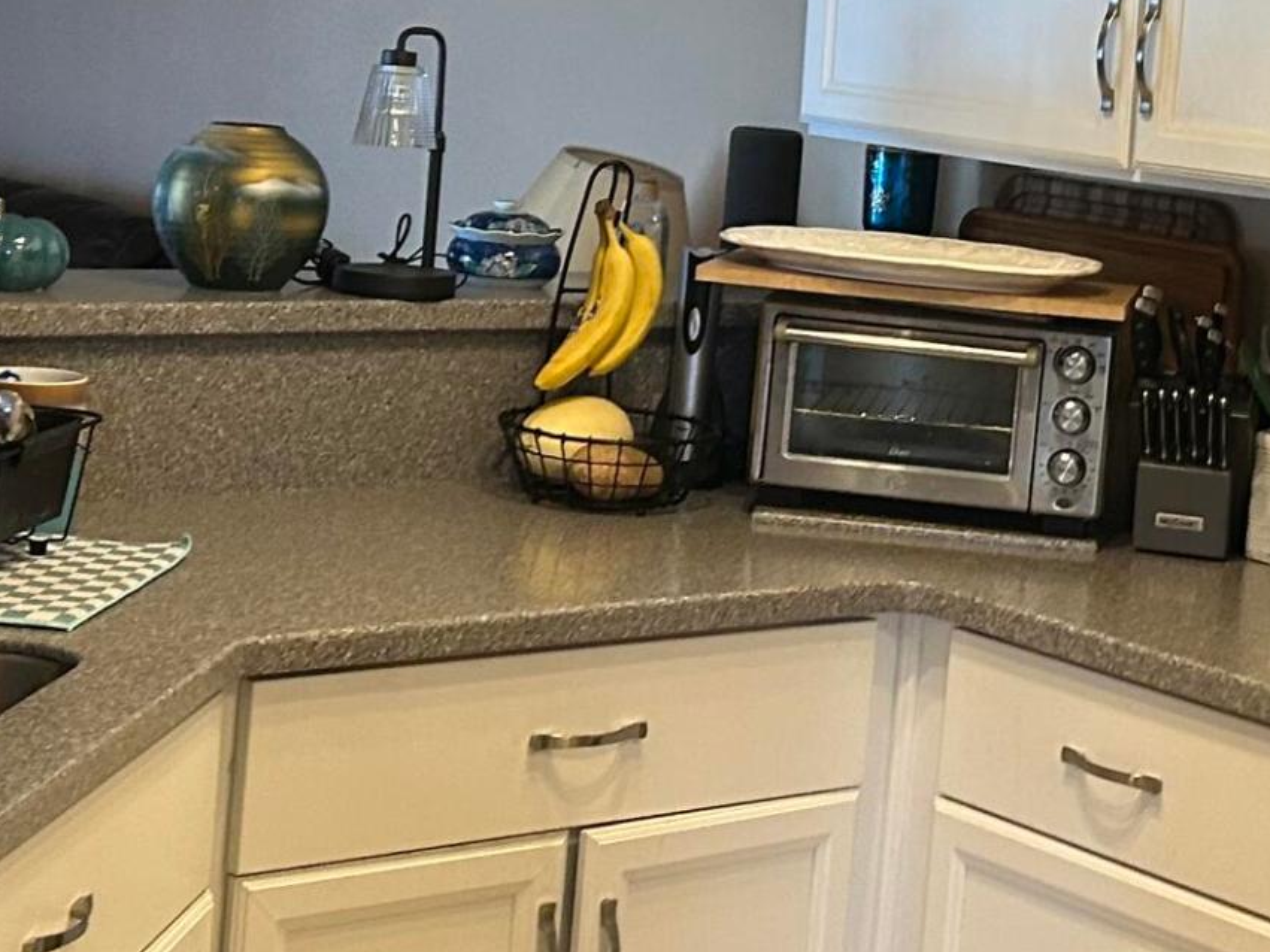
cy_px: 131
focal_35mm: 88
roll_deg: -4.6
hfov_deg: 22.0
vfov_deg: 16.6
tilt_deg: -3.6
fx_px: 3228
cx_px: 997
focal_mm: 5.7
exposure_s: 1/60
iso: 160
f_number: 1.5
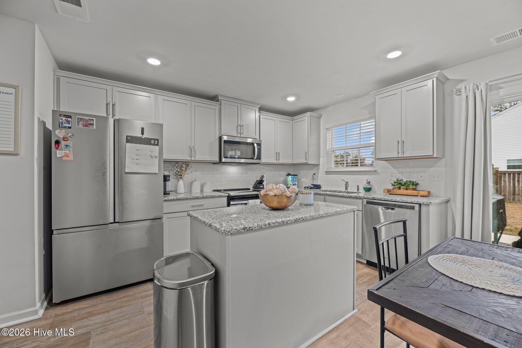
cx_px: 261
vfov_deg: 81.2
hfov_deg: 104.3
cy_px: 174
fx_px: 203
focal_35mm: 14
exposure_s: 1.3
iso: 400
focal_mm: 14
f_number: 9
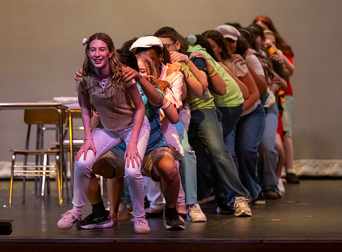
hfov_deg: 7.5
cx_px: 119
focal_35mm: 265
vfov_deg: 5.6
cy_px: 93
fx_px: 2599
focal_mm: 175
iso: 2800
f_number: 2.8
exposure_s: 1/500
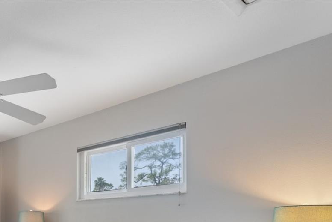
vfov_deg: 34.1
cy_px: 228
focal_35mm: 35
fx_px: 323
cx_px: 7
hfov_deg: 46.5
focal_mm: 17
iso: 320
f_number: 8
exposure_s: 2.5
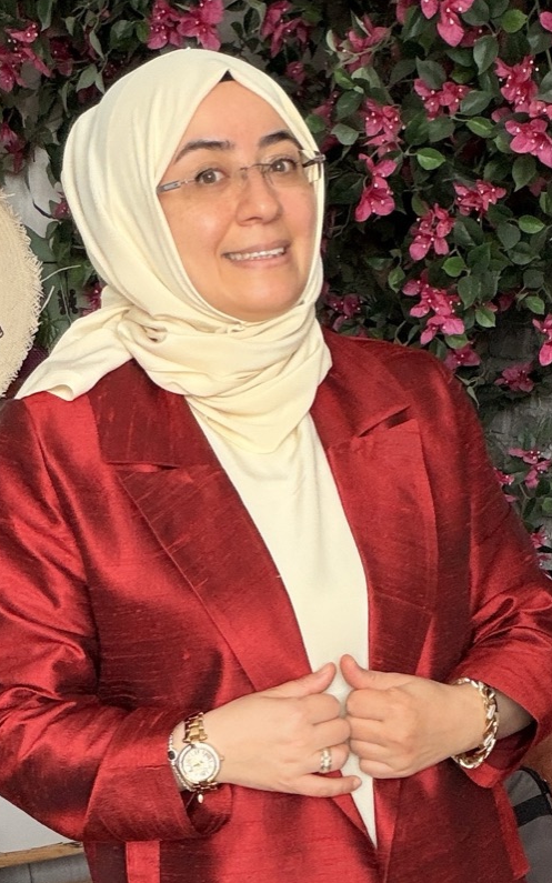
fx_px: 770
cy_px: 443
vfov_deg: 59.6
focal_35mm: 32
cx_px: 275
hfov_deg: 39.4
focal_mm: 2.71
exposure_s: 1/60
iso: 80
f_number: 1.9
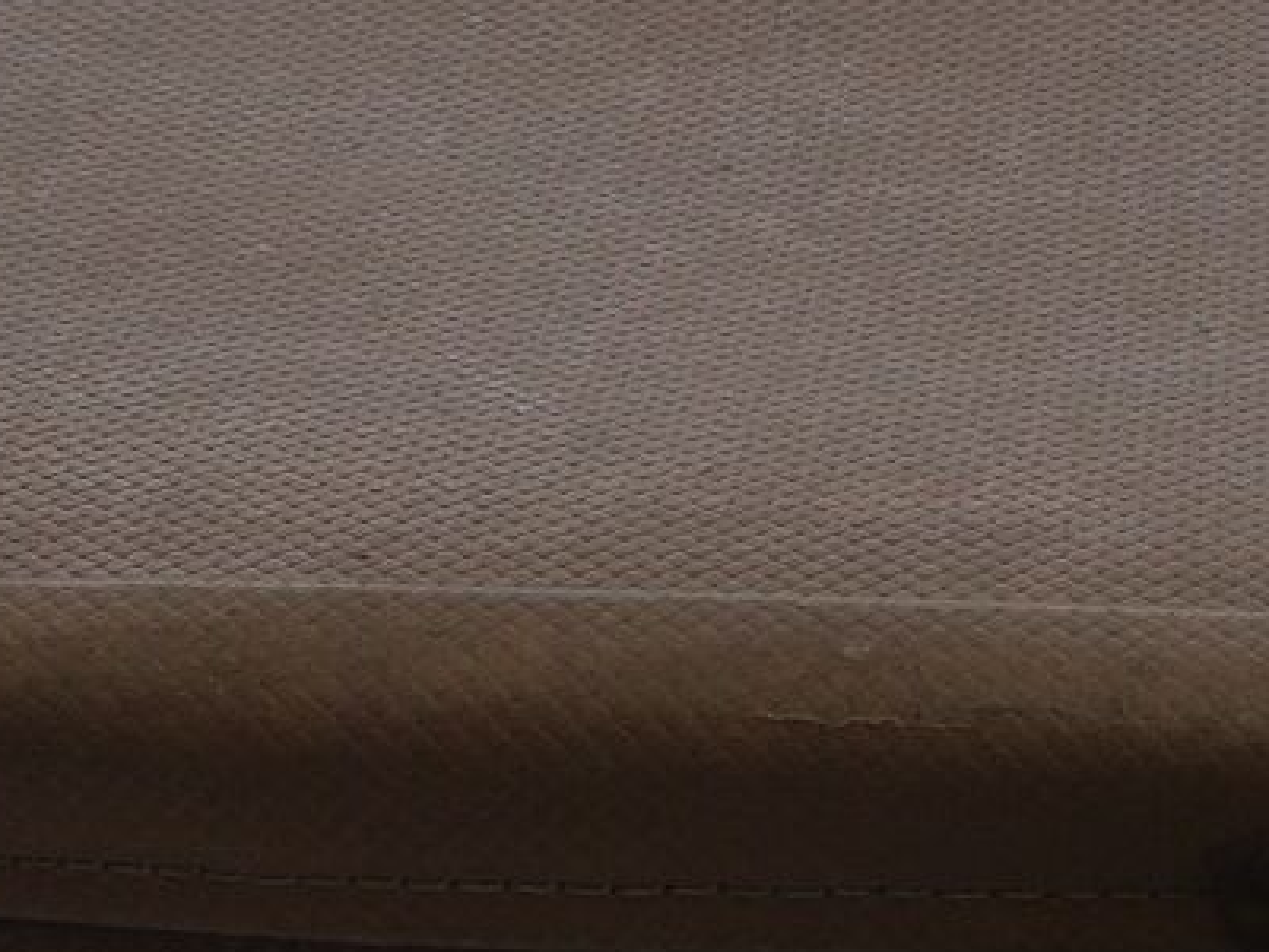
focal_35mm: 168
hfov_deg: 11.6
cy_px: 441
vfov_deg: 8.8
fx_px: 6159
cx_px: 1377
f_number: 5
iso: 100
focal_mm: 21
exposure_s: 1/160
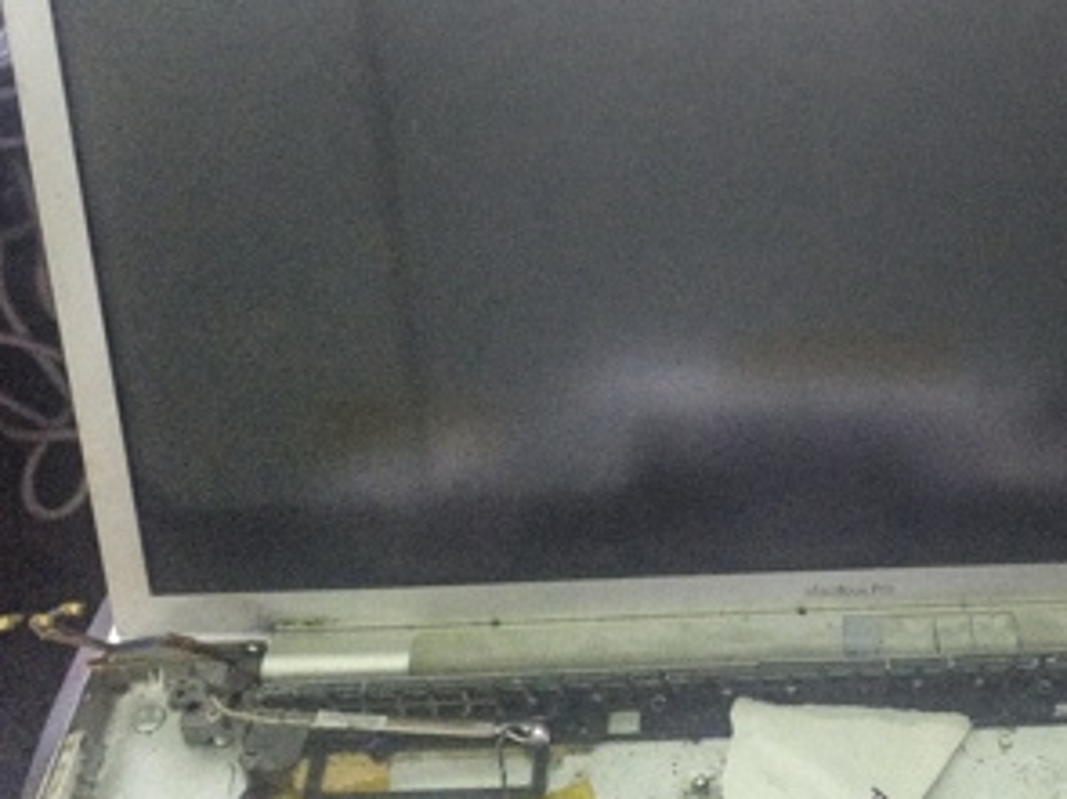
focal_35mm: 39
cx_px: 828
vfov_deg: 35.4
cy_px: 143
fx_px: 1202
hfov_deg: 45.8
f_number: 1.79
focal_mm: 4.71
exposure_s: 1/33.3
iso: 1773
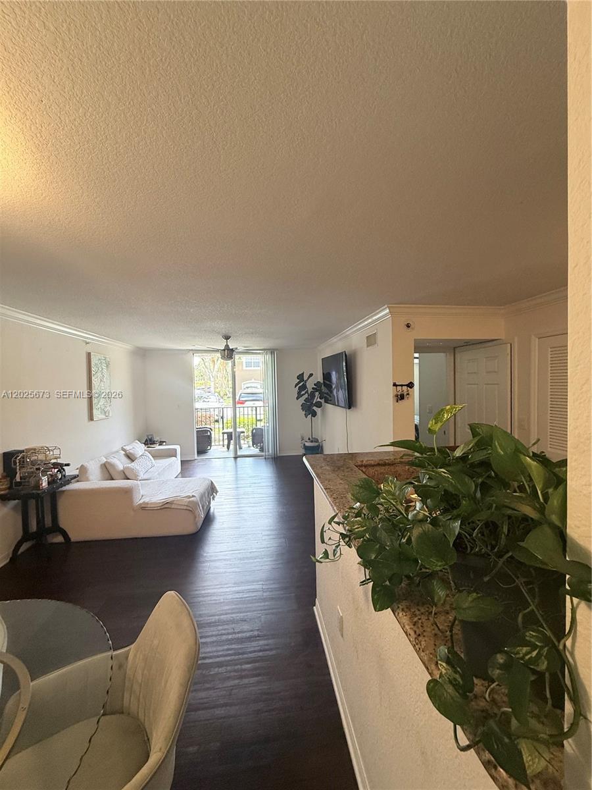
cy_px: 395
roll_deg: +2.0
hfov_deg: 85.7
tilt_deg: -0.2
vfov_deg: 102.1
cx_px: 296
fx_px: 319
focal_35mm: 14
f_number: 2.2
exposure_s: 1/120
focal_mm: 2.22
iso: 160
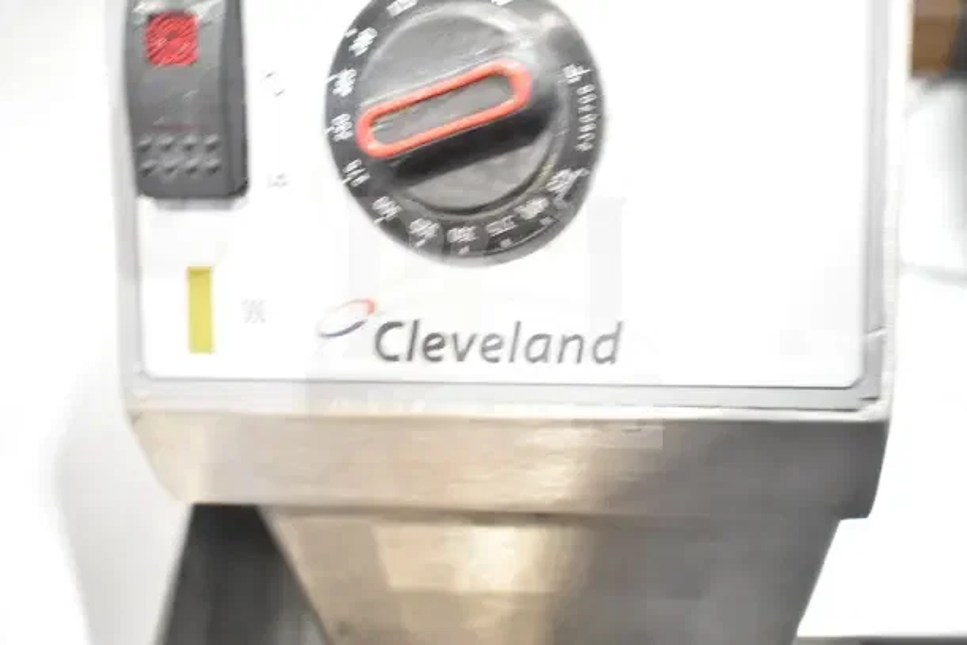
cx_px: 484
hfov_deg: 43.6
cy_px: 322
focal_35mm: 45
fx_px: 1209
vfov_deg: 29.9
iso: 2000
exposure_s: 1/50
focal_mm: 30
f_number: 4.2
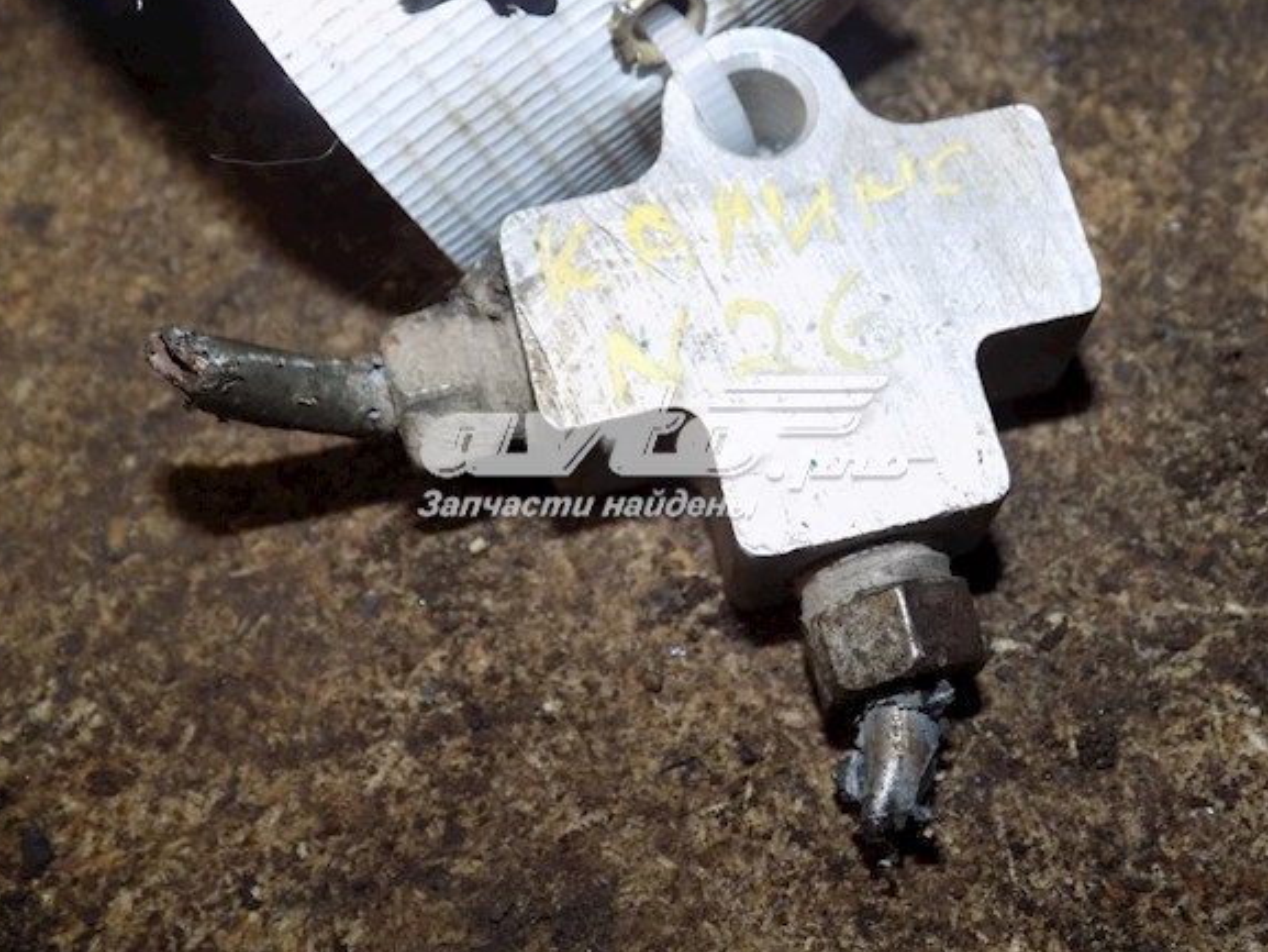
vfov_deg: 28.6
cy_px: 442
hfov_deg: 37.5
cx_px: 670
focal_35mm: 51
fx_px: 1869
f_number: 3.7
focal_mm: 8.1
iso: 200
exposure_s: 1/30
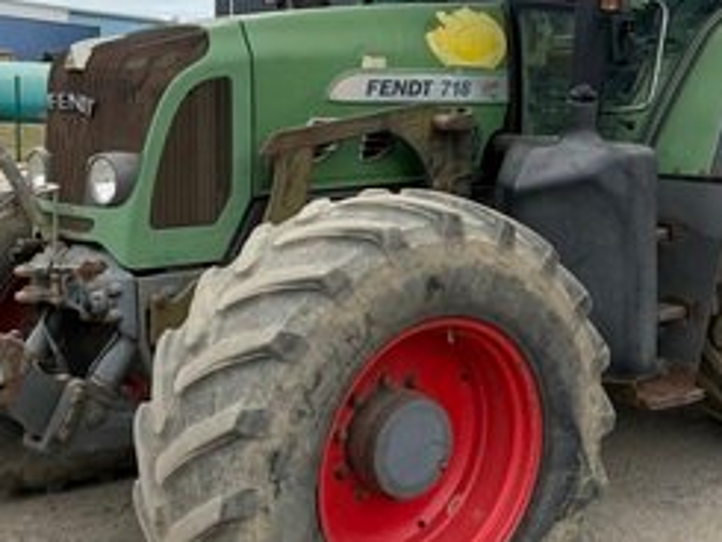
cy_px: 208
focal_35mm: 49
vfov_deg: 29.6
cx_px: 383
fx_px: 1023
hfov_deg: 38.9
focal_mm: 6.76
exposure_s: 1/2232
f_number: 1.78
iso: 100
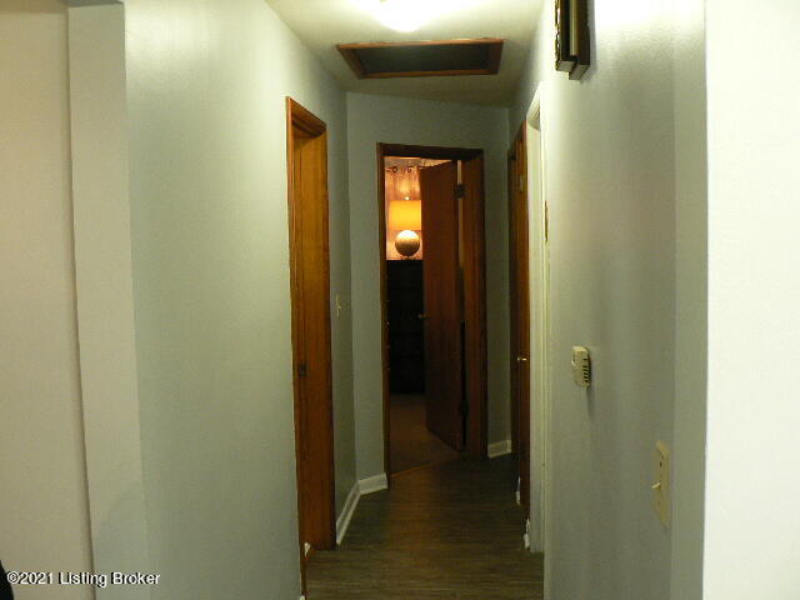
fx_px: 832
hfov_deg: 51.4
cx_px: 400
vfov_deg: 39.7
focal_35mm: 36
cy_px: 300
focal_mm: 6
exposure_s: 1/15
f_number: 2.8
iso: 200
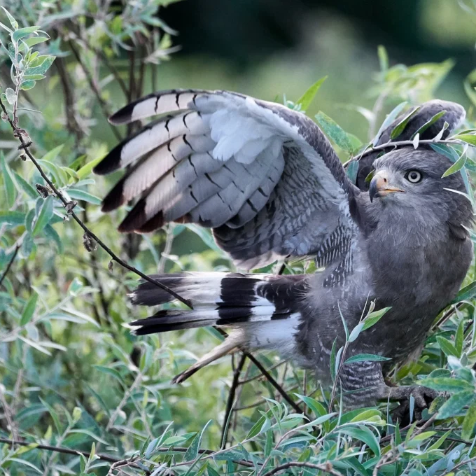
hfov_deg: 1.8
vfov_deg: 1.8
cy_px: 238
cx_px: 343
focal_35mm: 960
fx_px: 14935
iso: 2000
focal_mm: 500
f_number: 4
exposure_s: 1/2000
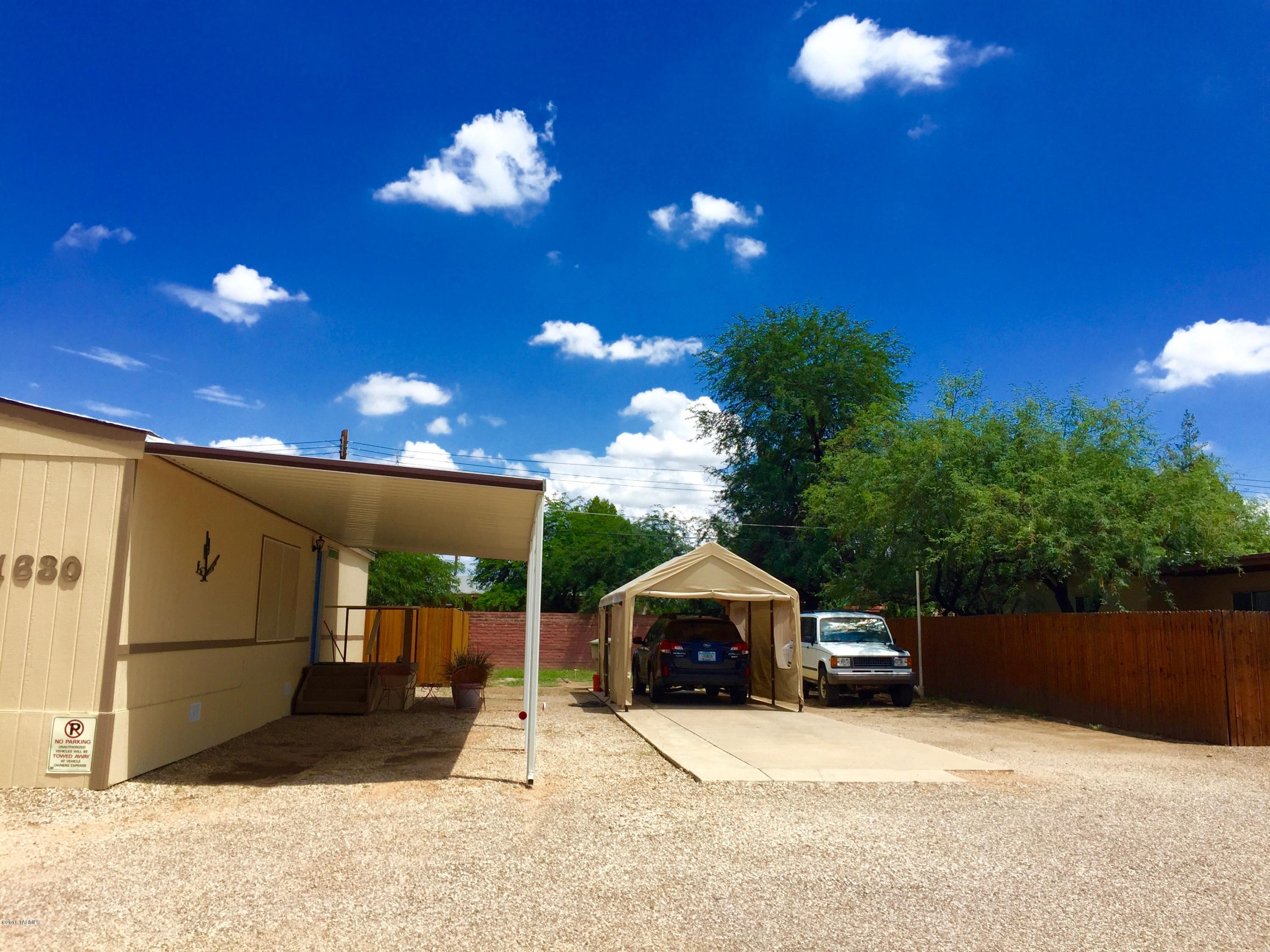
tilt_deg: +8.4
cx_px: 635
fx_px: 1064
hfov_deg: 61.7
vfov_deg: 48.2
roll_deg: -1.5
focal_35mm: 29
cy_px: 476
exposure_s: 1/2475
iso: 32
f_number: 2.2
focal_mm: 4.15
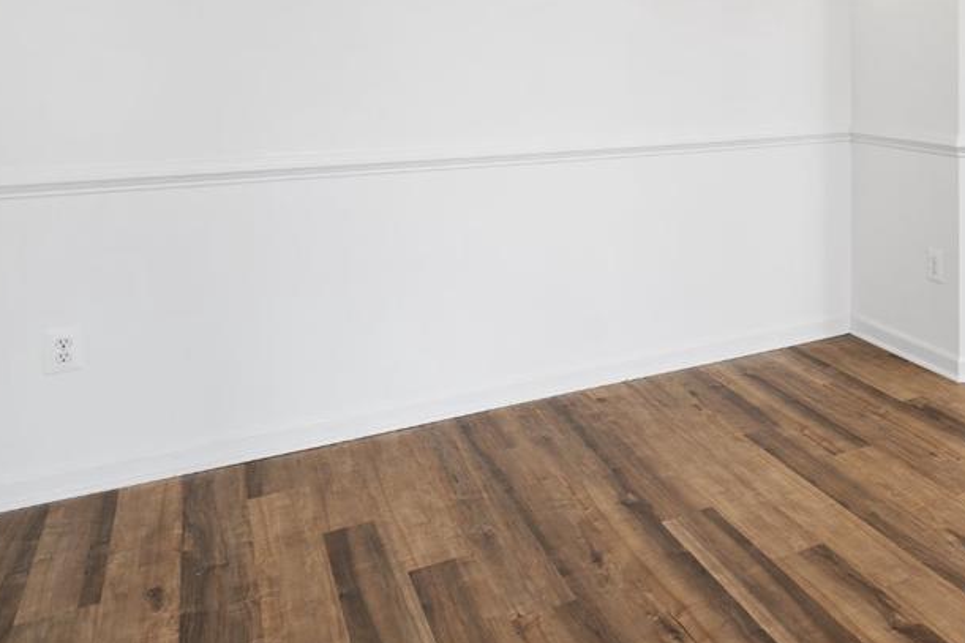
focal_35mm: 33
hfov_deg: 52.4
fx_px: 884
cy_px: 44
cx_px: 810
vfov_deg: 37.0
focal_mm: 14
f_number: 7.1
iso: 320
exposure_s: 1/8
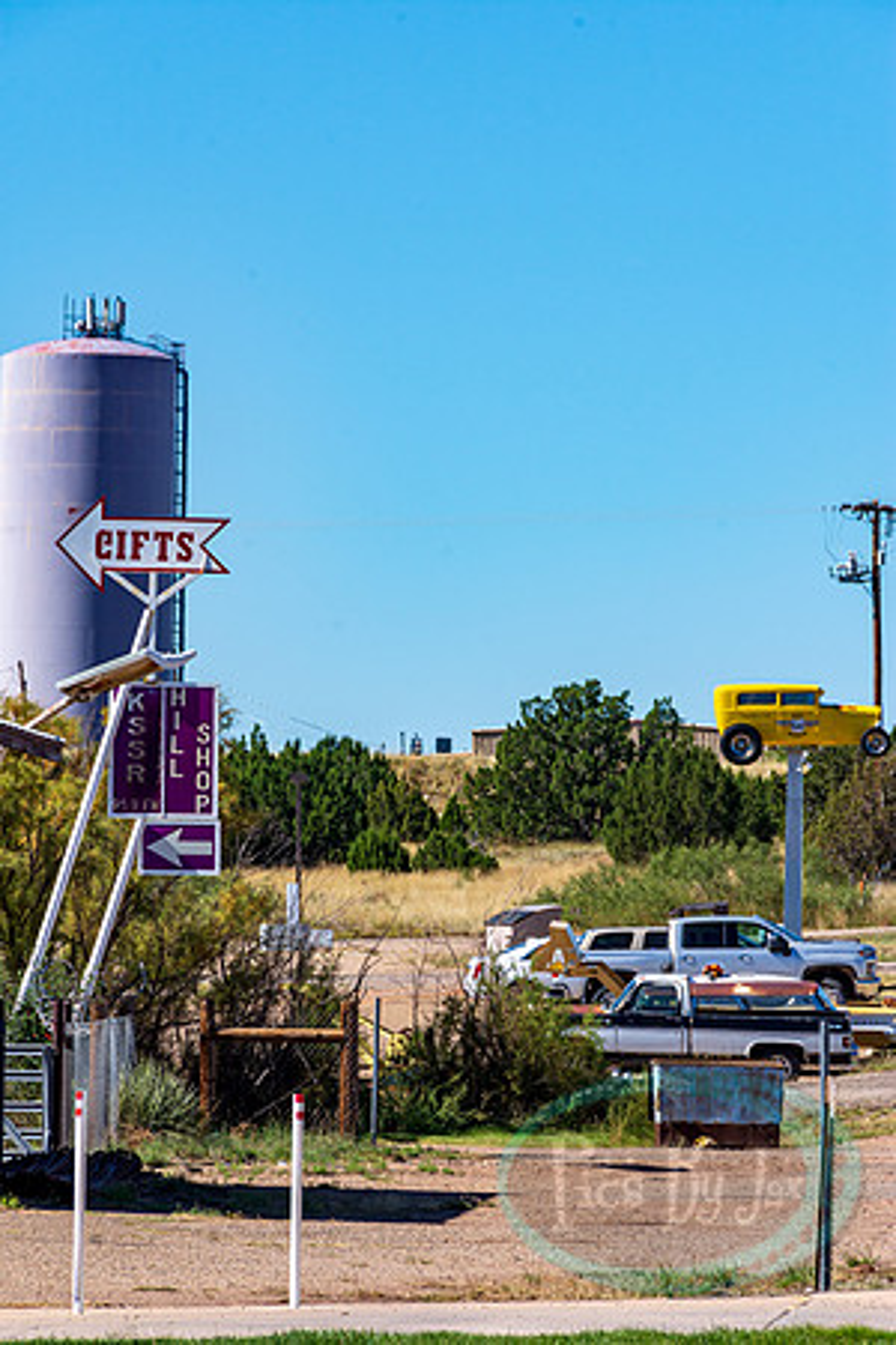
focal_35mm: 300
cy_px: 672
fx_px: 11199
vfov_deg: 6.9
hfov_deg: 4.6
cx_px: 448
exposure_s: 1/200
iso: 125
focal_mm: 200
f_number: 16
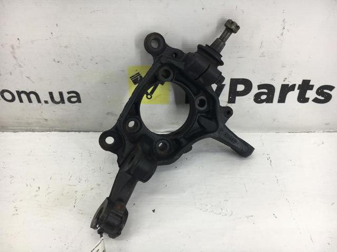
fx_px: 282
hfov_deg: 61.7
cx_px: 168
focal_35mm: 29
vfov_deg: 48.2
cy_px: 126
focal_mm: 4.15
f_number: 2.2
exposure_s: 1/50
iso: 25
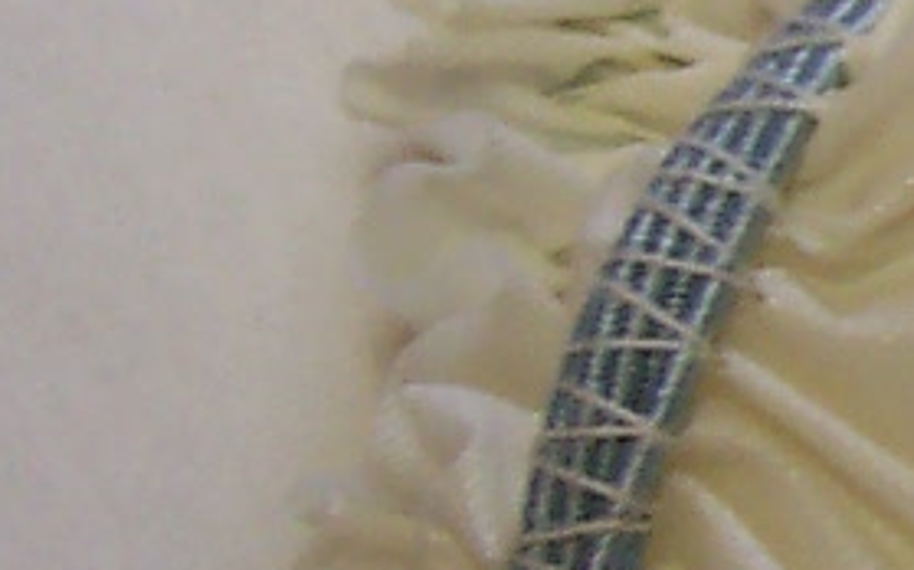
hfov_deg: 8.3
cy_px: 426
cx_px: 2120
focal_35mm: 233
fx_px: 5800
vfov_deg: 5.6
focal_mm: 5.6
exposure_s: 1/60
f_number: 2.8
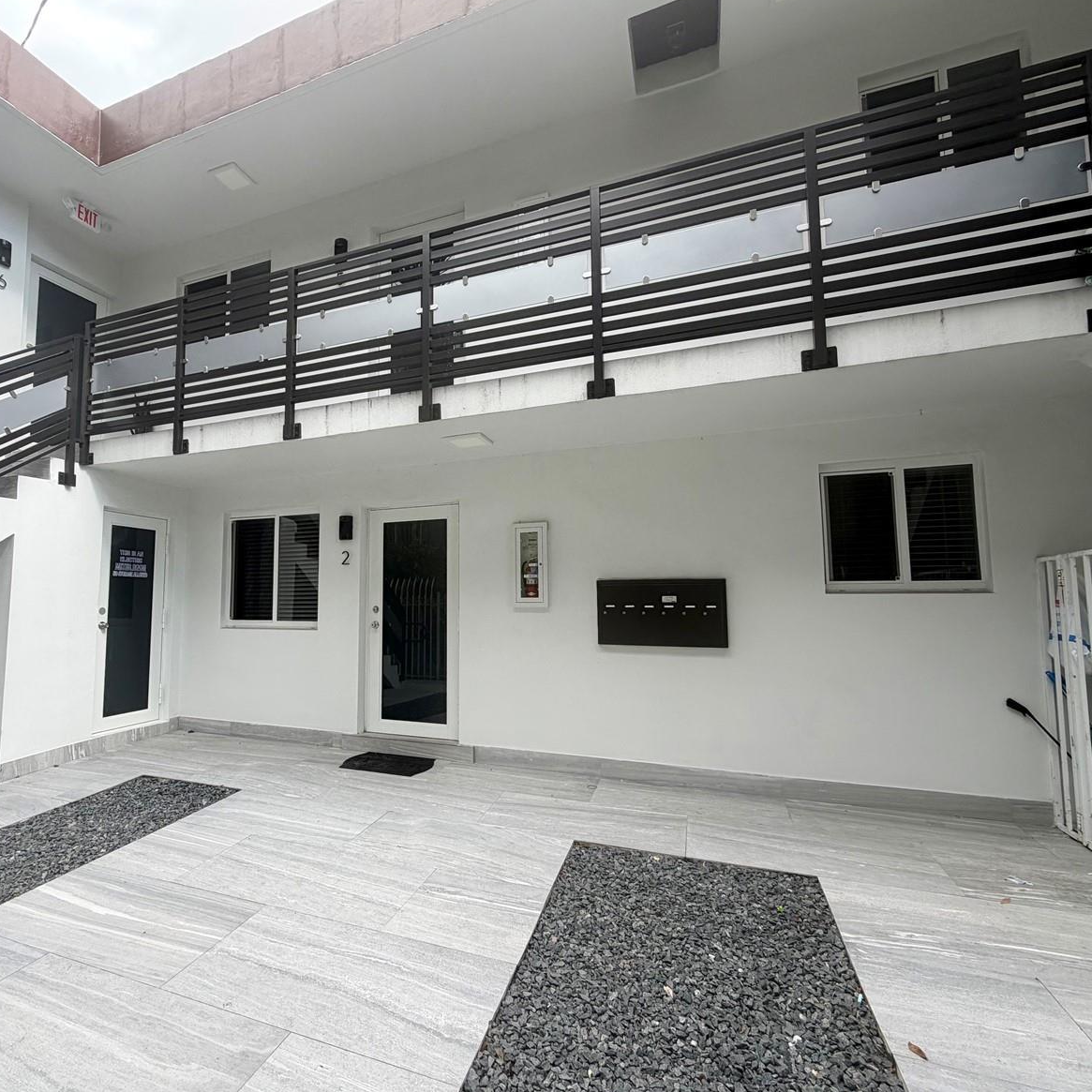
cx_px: 455
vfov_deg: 84.0
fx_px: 607
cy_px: 554
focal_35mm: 17
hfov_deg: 83.3
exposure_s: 1/502
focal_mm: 2.22
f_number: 2.2
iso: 50
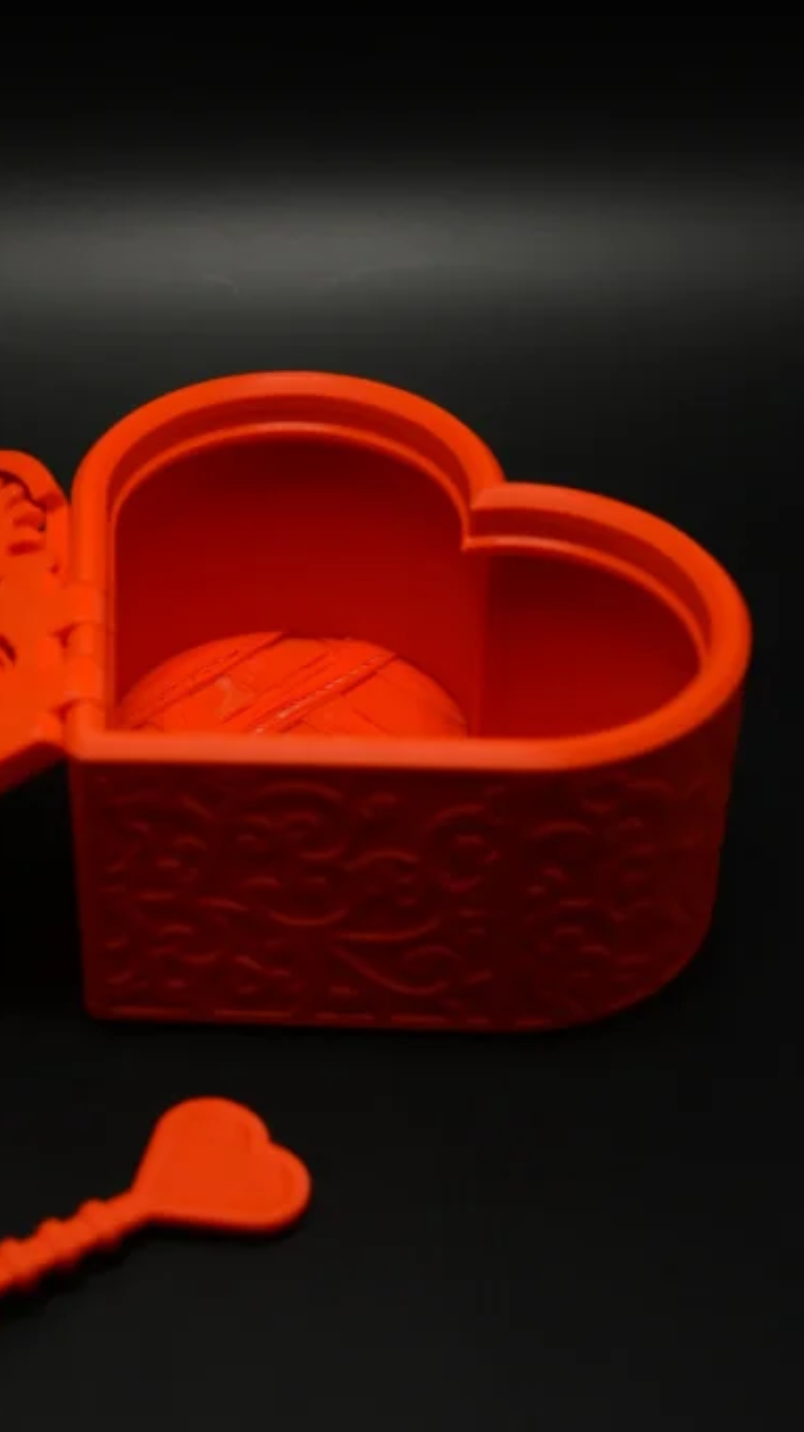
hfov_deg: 16.5
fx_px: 2758
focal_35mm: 73
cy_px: 743
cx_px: 198
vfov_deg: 29.1
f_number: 4.5
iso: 450
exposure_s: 1/60
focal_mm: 35
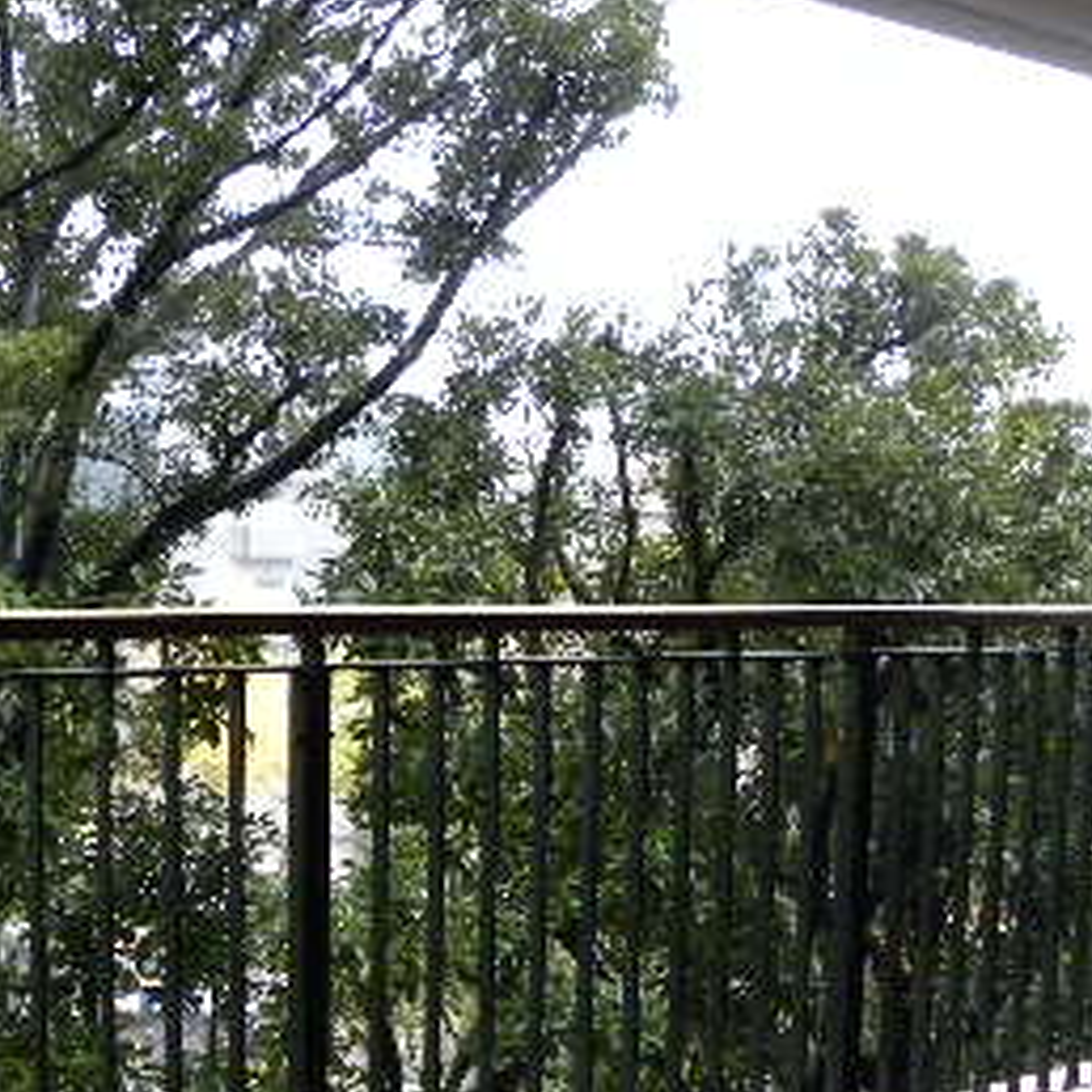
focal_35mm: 57
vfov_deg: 29.5
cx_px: 635
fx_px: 2034
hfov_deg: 30.0
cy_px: 830
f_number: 2.8
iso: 400
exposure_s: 1/62.1
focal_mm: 4.6
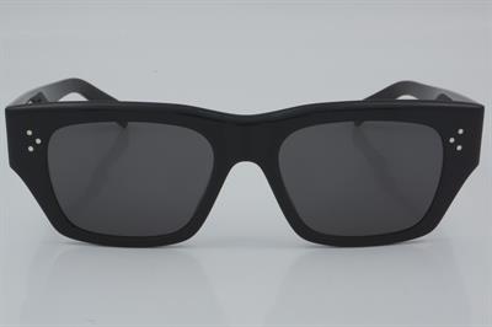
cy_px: 164
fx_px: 1127
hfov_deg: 24.6
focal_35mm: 82
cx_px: 246
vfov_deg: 16.5
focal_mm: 55
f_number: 32
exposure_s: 1/4
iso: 100
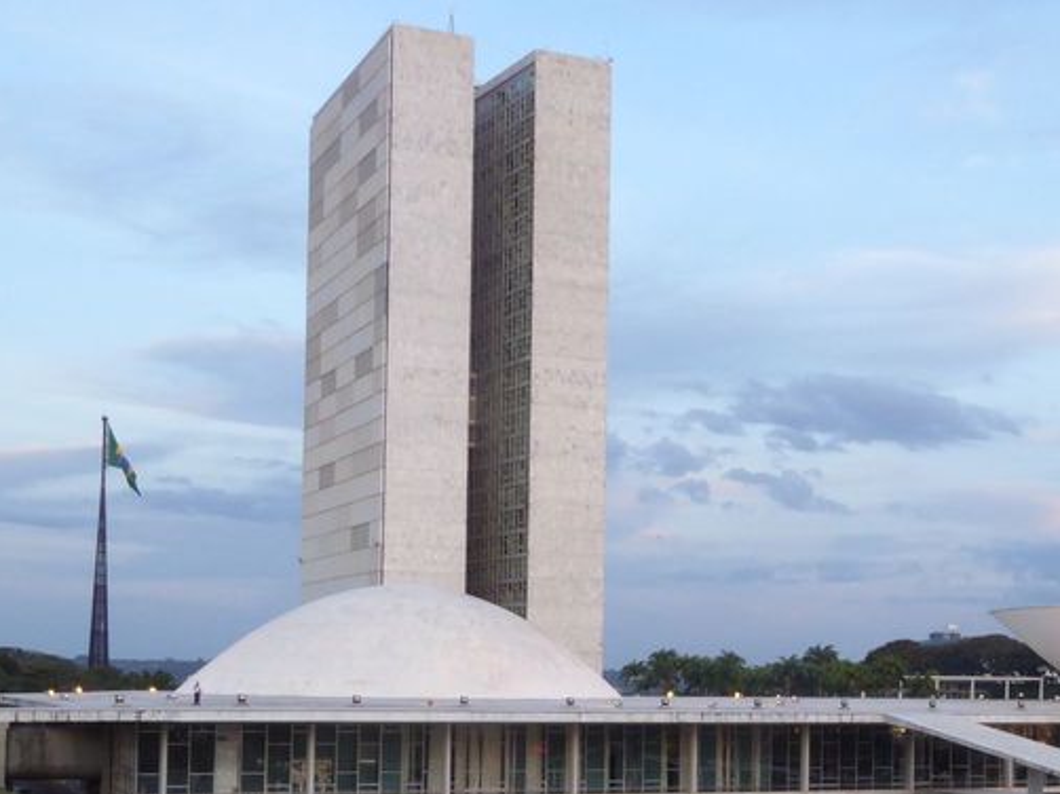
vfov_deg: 24.4
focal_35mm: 59
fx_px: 1806
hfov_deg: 32.1
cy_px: 631
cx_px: 792
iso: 400
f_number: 7.1
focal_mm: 6.7
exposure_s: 1/50
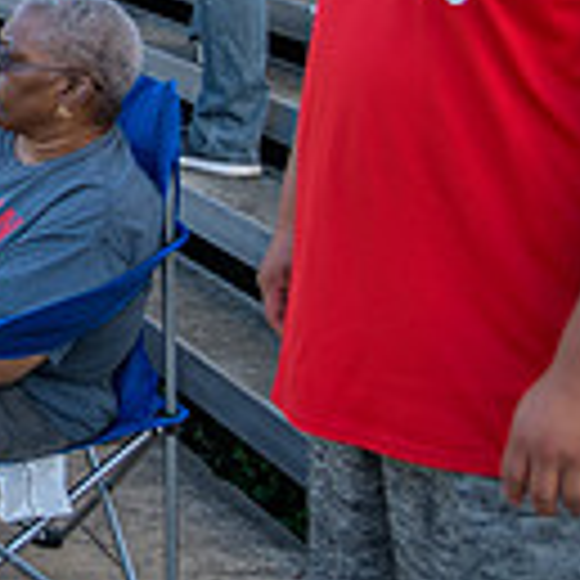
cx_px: -625
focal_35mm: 107
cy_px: -97
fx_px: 2028
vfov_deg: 15.7
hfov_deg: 13.6
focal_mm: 28
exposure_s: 1/125
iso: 64
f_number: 4
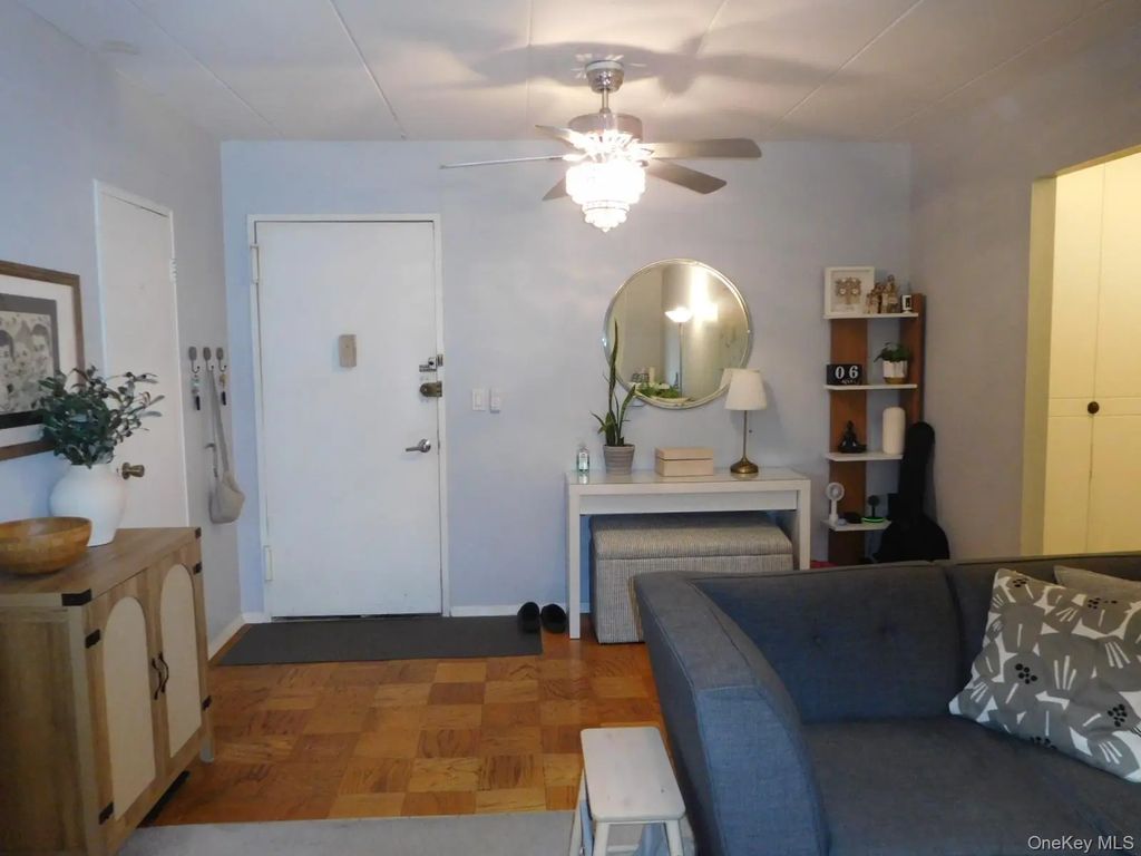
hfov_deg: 69.4
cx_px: 570
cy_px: 428
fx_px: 824
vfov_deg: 54.9
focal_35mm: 25
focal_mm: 4.5
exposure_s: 1/30
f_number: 3.4
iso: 500
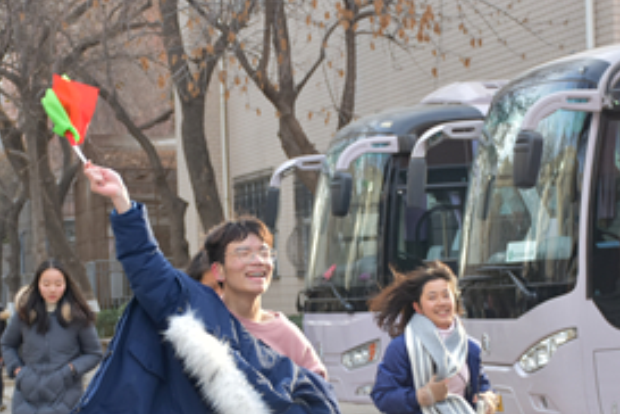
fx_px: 1894
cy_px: 349
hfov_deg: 18.6
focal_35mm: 110
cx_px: 327
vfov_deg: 12.4
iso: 160
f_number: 4.5
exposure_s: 1/200
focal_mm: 40
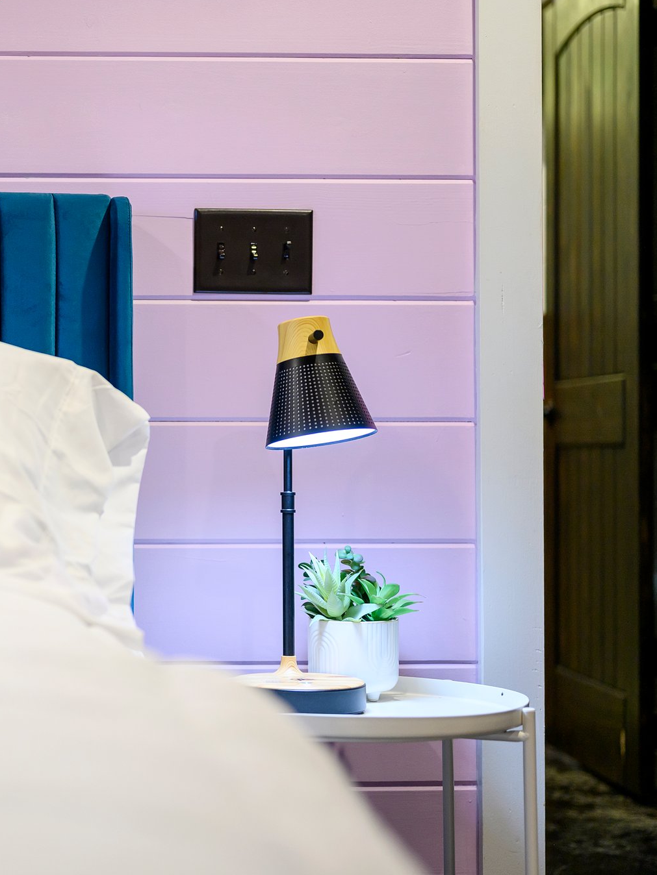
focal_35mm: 73
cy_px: 434
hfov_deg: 19.6
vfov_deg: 26.7
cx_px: 8
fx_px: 1847
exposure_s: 1/125
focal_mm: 50
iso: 500
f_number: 1.8
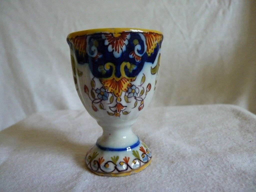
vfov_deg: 51.4
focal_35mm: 27
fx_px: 200
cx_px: 128
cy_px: 96
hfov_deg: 65.3
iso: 800
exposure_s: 1/15
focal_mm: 4.8
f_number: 2.8
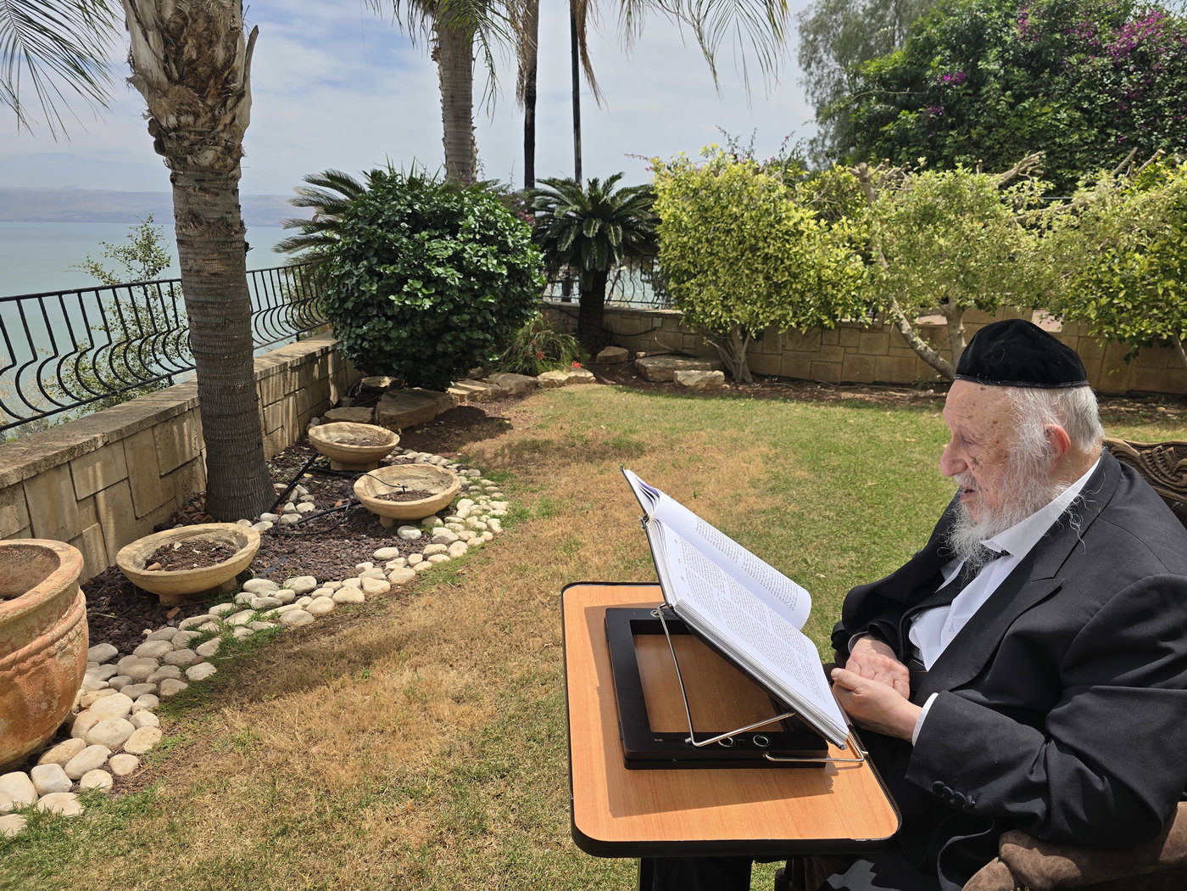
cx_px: 594
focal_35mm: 23
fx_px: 789
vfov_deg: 58.9
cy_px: 446
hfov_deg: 73.9
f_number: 1.7
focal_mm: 6.3
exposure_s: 1/1380
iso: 12
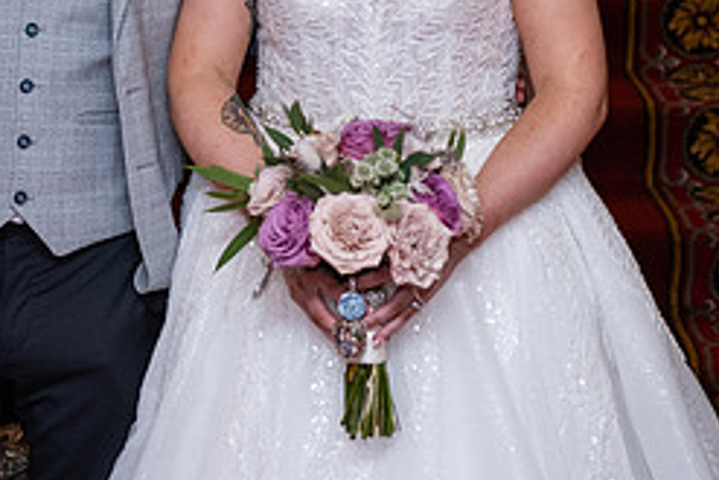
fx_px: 2818
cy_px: -77
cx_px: 175
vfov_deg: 9.6
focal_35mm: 141
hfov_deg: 14.5
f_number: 3.5
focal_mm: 60
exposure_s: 1/160
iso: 800
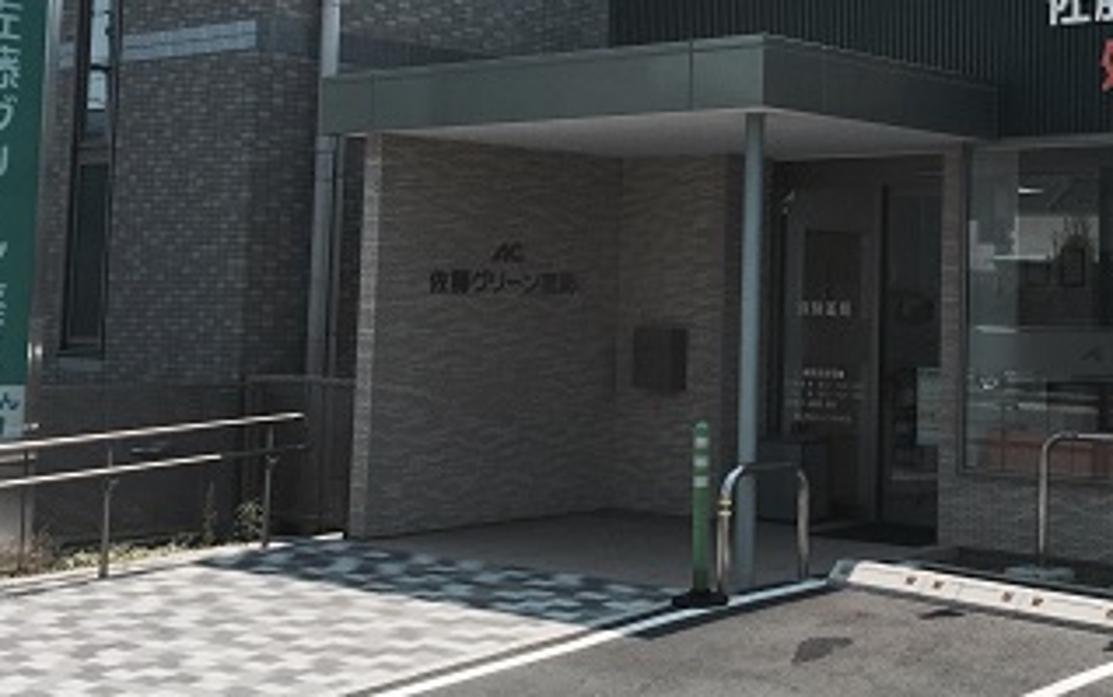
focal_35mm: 58
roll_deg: -3.4
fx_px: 1760
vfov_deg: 22.2
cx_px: 917
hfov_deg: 33.9
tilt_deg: +4.6
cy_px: 172
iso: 32
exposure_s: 1/2825
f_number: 2.2
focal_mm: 4.15
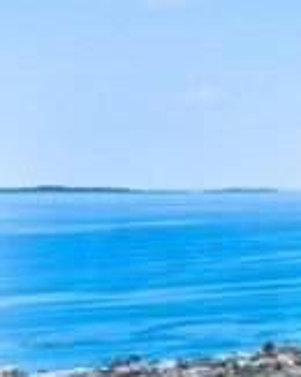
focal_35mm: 112
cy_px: 195
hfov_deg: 13.5
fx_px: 1250
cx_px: 333
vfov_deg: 17.2
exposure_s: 1/80
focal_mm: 19
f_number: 8
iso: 80
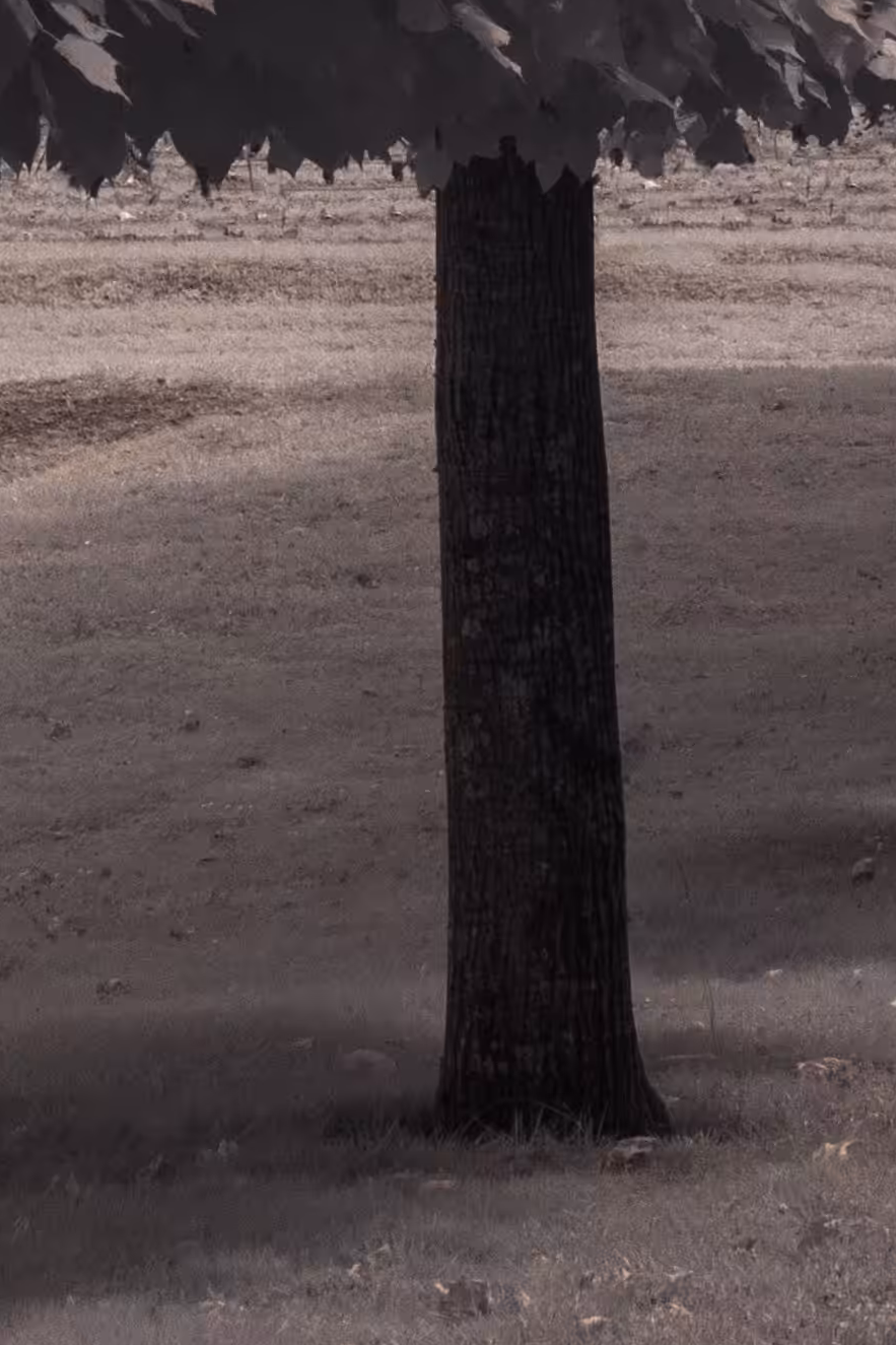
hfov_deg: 4.3
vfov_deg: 6.4
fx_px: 11837
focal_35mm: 317
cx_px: 969
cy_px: -1002
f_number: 16
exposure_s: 1/250
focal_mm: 70
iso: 500
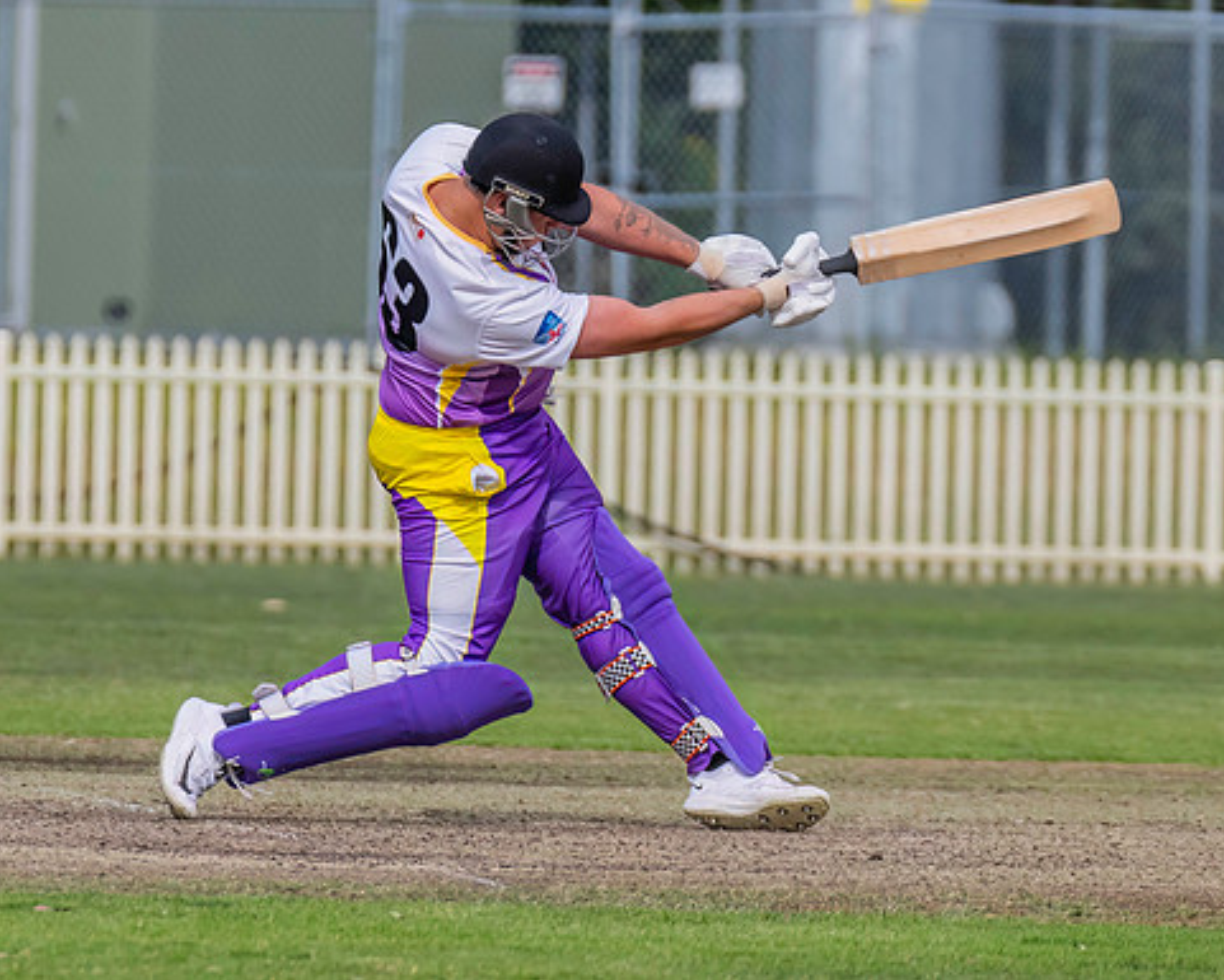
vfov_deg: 2.0
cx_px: 365
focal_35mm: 787
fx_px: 28515
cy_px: 470
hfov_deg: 2.5
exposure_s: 1/2500
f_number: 6.3
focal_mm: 410
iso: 800
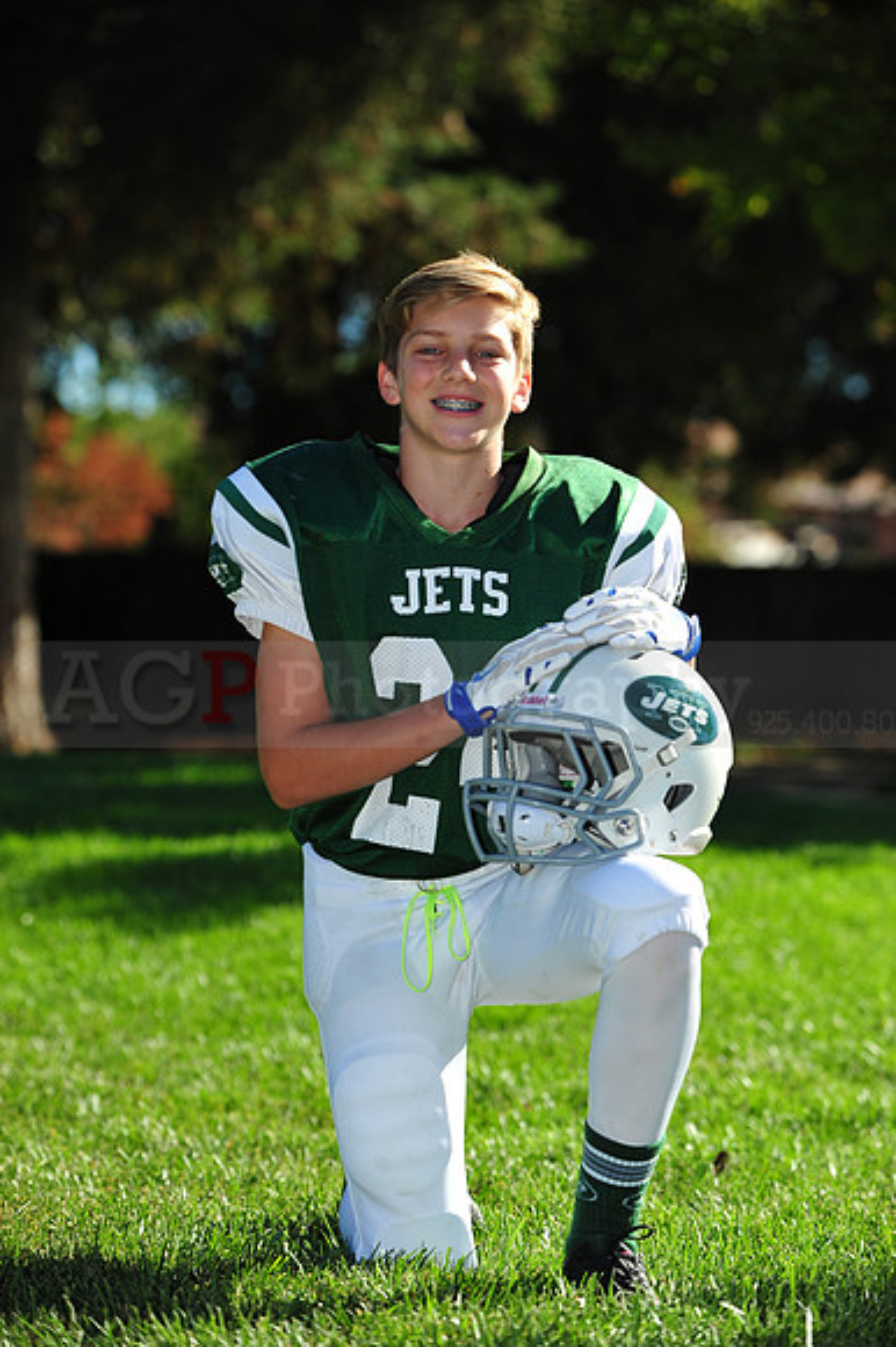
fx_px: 4859
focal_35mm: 130
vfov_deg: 15.8
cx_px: 448
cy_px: 674
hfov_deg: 10.5
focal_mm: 130
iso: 400
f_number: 4.5
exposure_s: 1/2000
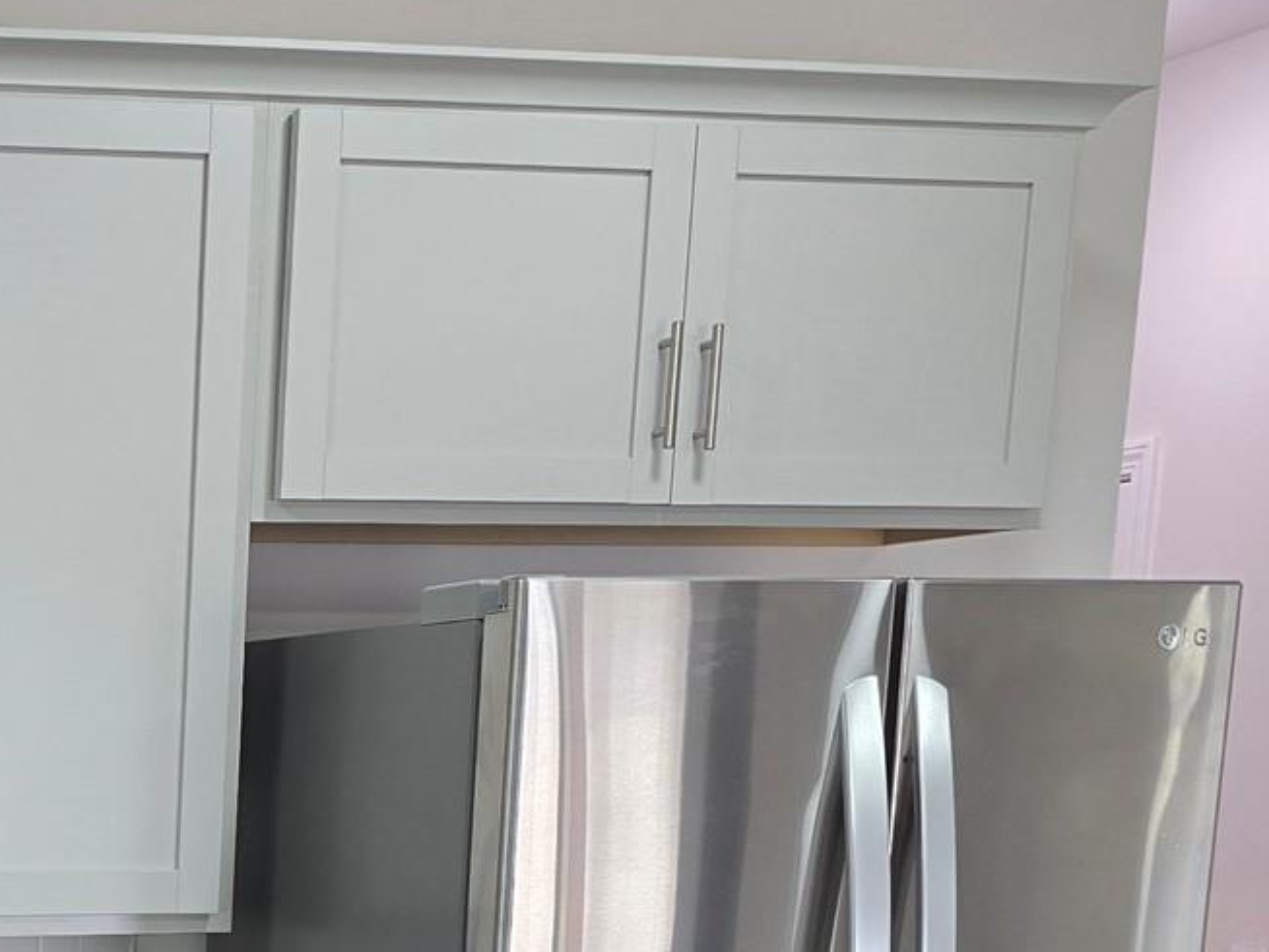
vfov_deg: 18.9
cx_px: -371
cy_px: 1247
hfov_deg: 23.8
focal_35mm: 72
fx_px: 2640
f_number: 1.7
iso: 64
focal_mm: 6.3
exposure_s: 1/52
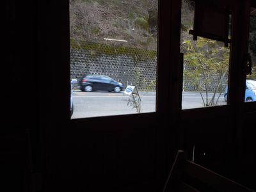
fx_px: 207
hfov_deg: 63.4
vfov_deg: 49.7
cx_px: 128
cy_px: 96
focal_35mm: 28
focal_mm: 5
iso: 100
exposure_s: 1/80
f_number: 3.7
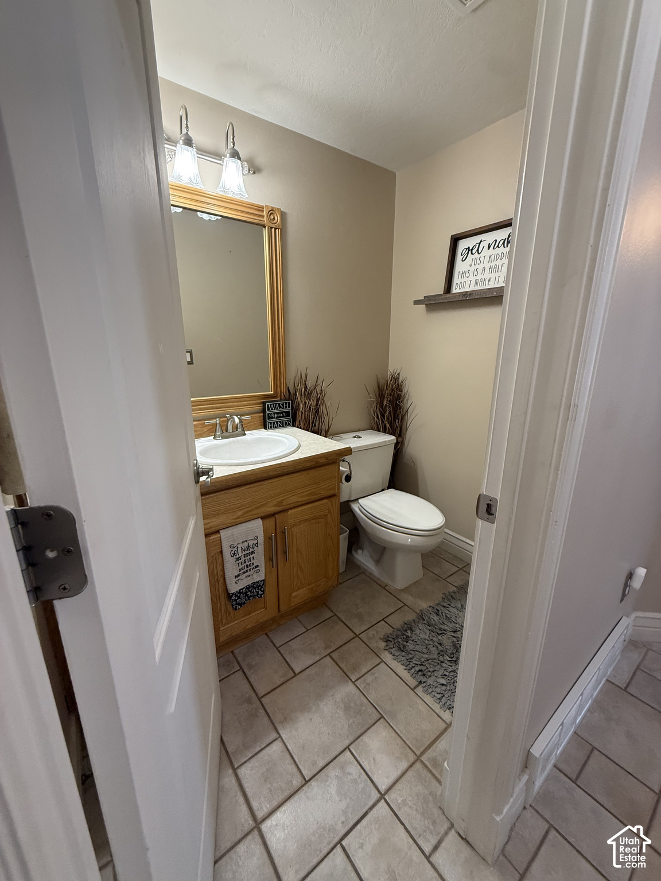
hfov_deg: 85.7
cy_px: 440
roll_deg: -0.3
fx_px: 356
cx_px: 330
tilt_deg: -15.4
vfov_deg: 102.1
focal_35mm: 14
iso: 320
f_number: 2.2
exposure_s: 1/120
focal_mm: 2.22
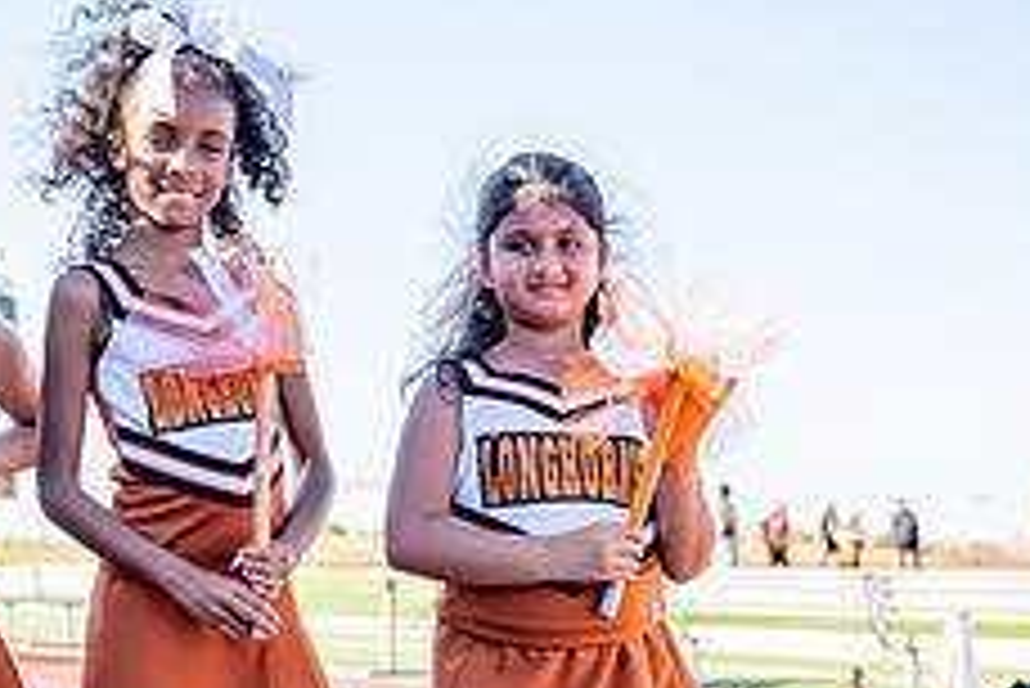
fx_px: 2462
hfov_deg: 23.3
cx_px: 234
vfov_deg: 15.8
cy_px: 537
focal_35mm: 86
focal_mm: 31.7
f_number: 2.8
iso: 160
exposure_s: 1/800
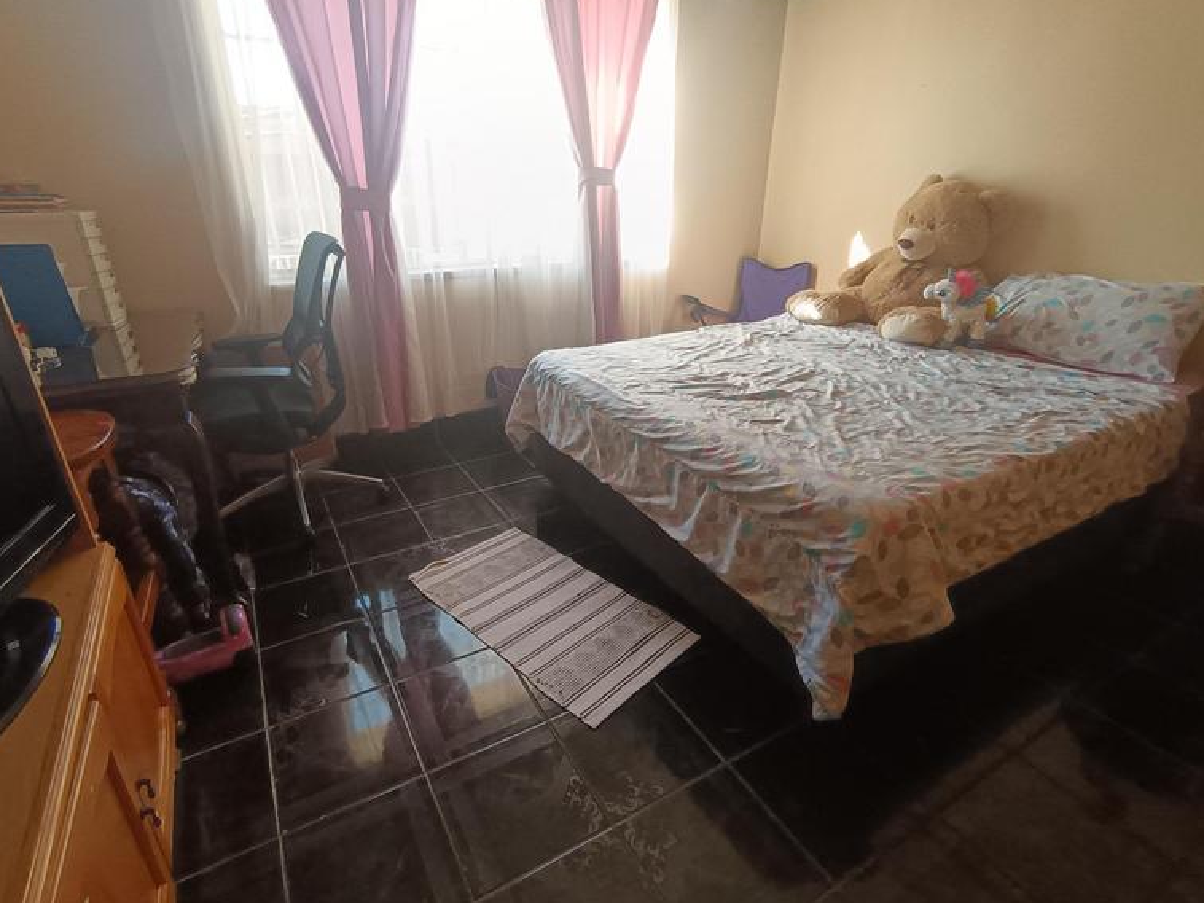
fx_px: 626
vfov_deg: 71.6
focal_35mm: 18
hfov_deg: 87.7
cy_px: 441
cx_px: 573
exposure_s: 1/50
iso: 407
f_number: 2.2
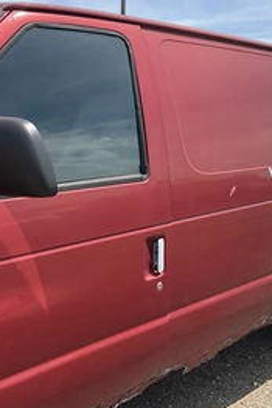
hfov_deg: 29.2
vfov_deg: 42.7
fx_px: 521
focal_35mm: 46
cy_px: 184
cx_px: 163
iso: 25
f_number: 1.8
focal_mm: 3
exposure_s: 1/770
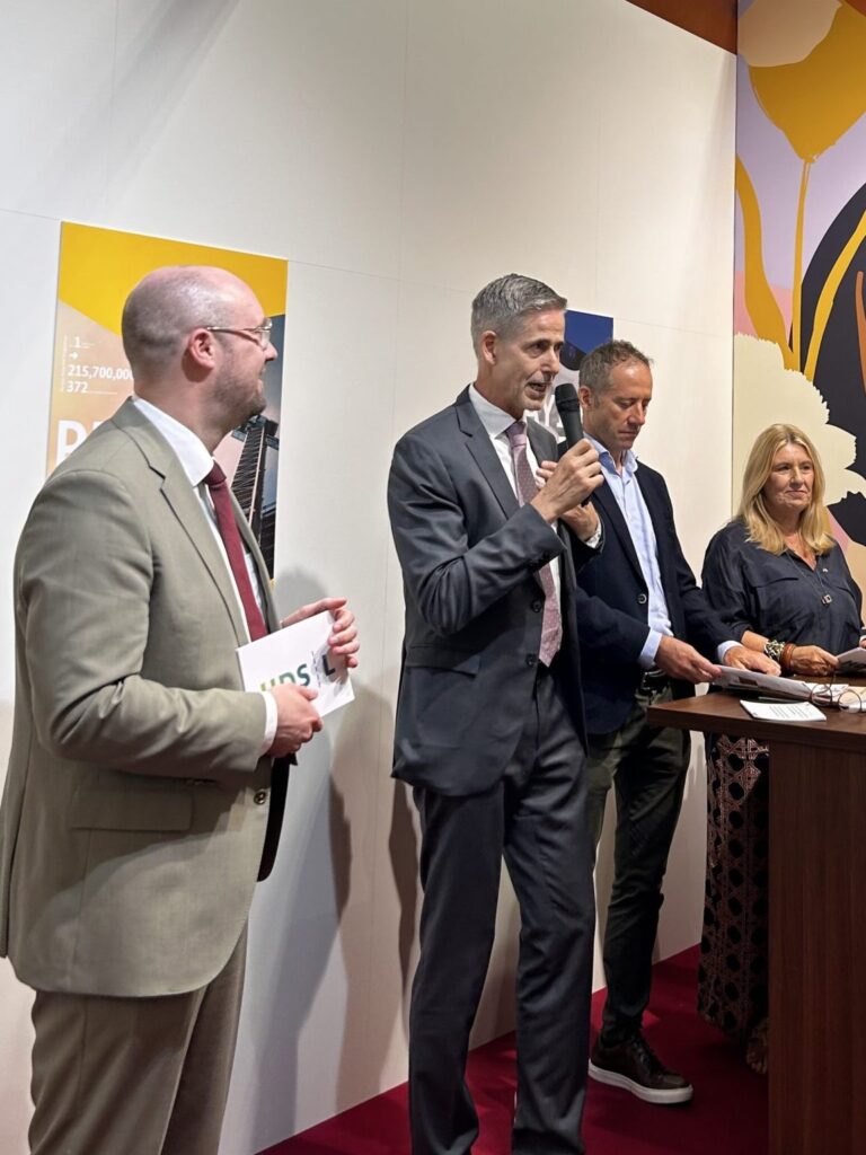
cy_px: 578
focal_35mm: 26
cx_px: 433
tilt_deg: +5.9
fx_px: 867
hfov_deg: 53.1
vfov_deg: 67.3
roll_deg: -1.3
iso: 40
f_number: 1.5
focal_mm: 5.7
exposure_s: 1/98
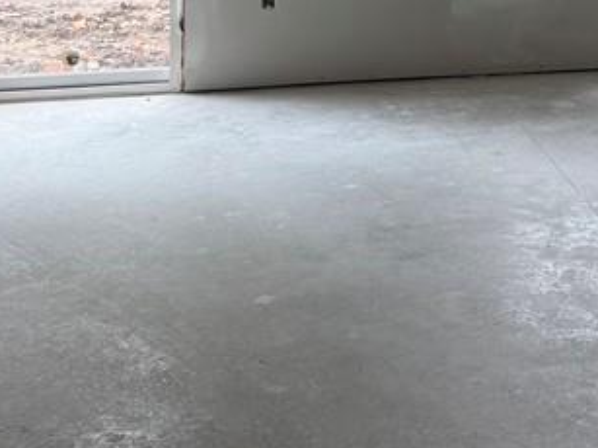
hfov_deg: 23.9
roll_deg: -0.7
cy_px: -189
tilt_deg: -2.5
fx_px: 1381
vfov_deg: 17.0
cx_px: 508
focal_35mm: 80
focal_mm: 6.76
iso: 64
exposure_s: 1/129
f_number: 1.78
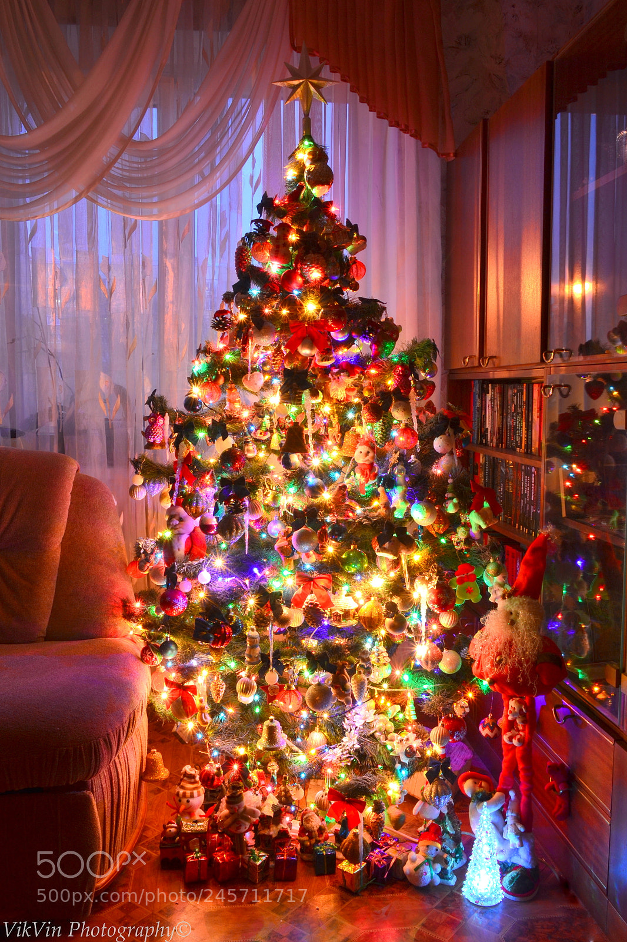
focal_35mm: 30
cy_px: 471
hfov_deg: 43.6
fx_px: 784
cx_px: 314
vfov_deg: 61.9
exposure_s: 30
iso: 100
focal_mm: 20
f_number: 18
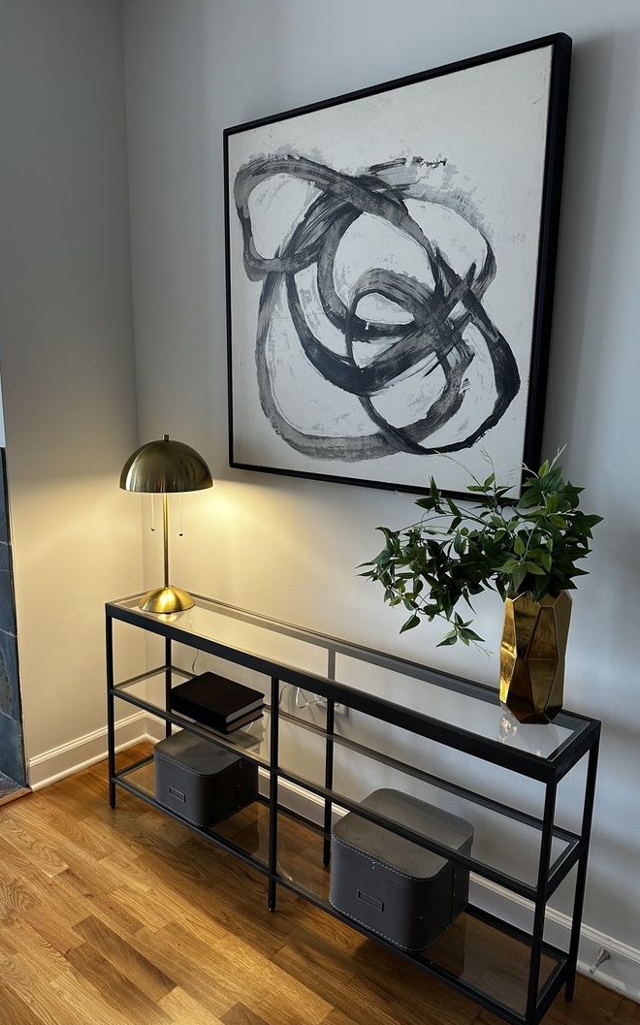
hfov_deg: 47.4
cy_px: 512
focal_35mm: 26
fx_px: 726
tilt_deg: -12.2
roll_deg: +0.1
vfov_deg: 70.4
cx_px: 265
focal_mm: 6.86
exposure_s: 1/120
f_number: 1.78
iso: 160
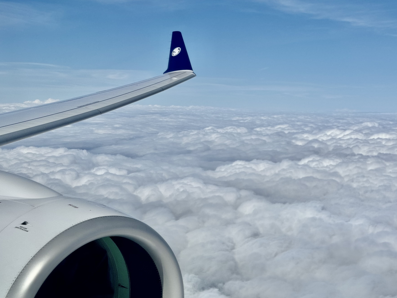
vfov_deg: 26.6
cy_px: 154
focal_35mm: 55
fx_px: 631
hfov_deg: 34.9
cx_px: 226
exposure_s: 1/20000
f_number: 1.78
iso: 80
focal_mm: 6.76
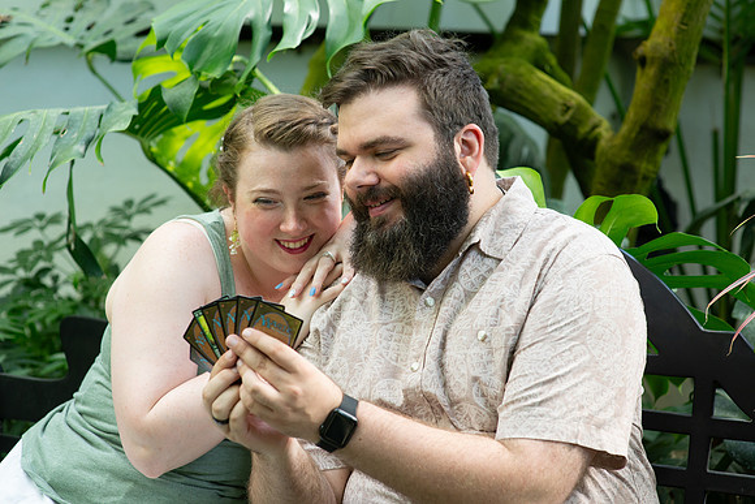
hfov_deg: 23.9
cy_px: 252
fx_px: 1783
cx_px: 378
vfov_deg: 16.1
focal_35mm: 85
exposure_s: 1/160
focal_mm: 85
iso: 1000
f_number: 4
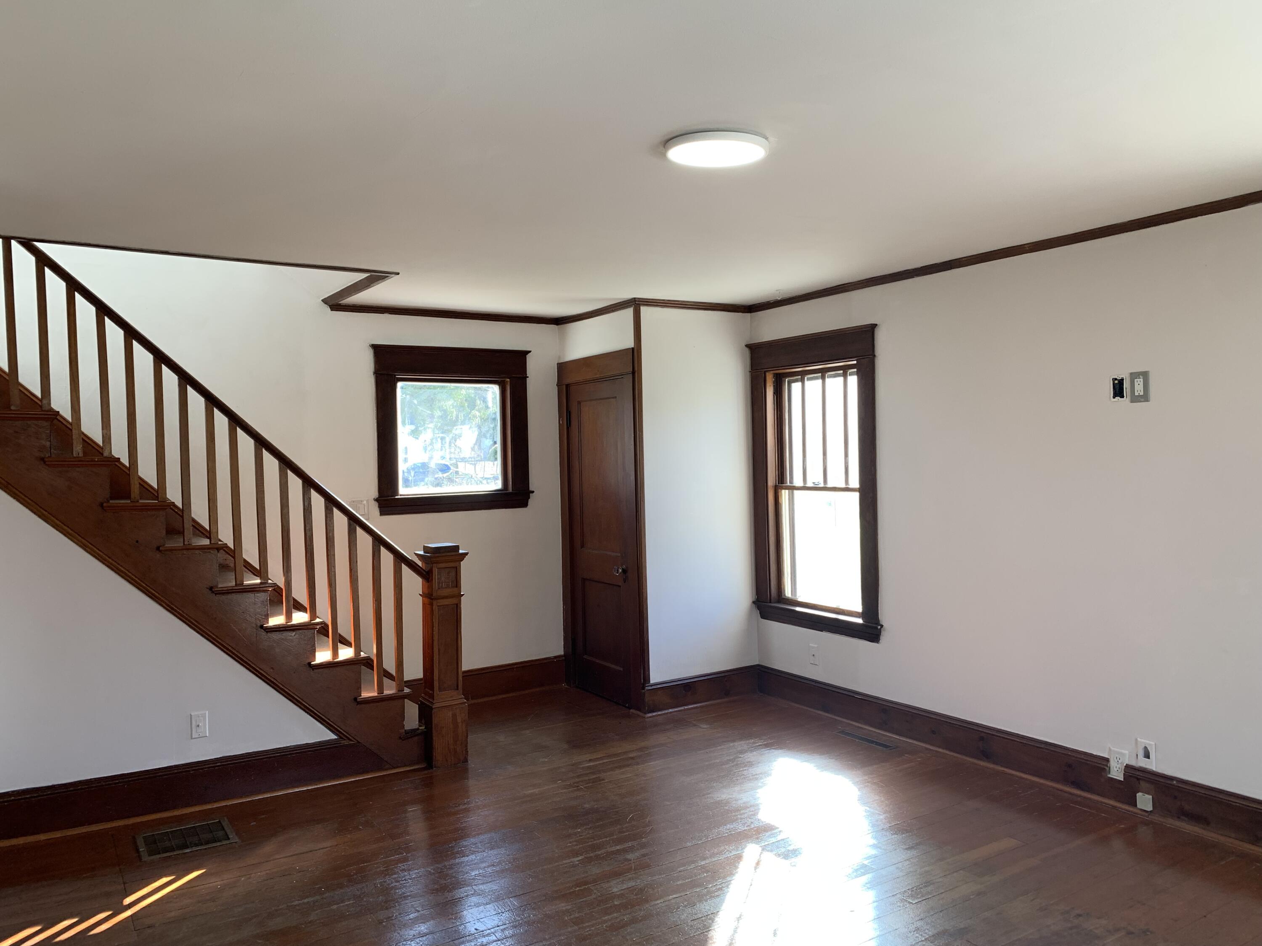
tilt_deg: -2.6
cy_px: 473
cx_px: 631
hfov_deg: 67.3
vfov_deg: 53.1
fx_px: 948
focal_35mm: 26
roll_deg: +0.7
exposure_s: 1/120
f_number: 1.8
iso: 40
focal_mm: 4.25
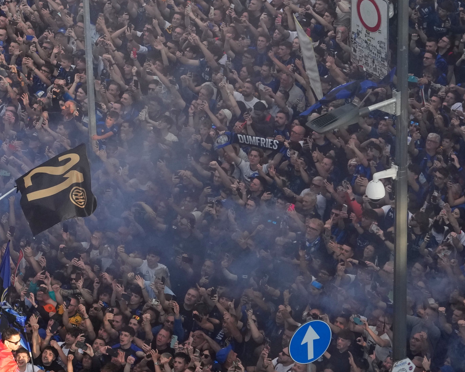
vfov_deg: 7.5
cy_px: 178
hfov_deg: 9.2
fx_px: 2849
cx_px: -154
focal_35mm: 207
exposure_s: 1/800
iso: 1600
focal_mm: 70
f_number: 9
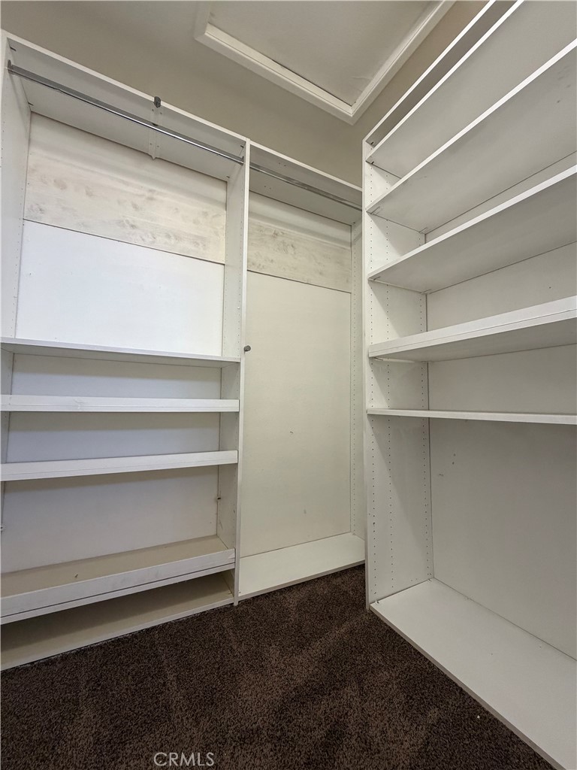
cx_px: 288
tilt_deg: +4.1
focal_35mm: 14
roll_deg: -1.5
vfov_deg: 102.1
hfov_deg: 85.7
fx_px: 311
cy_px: 385
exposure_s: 1/118
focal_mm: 2.22
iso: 320
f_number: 2.2
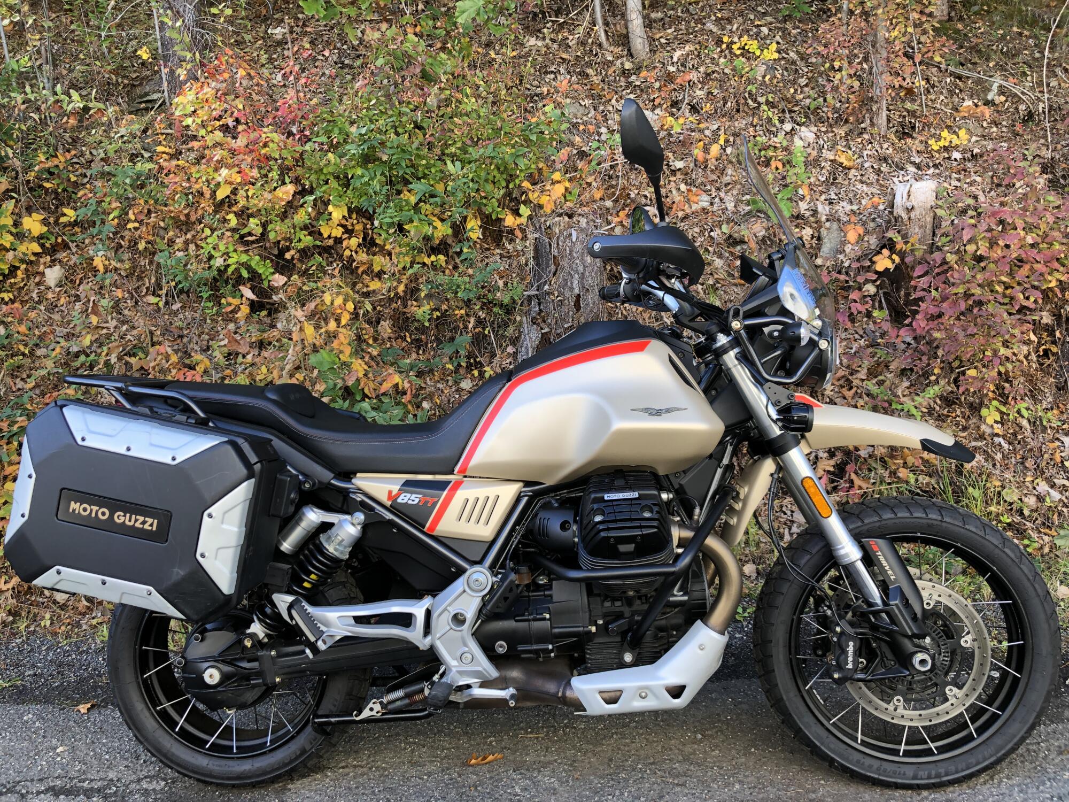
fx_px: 865
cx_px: 534
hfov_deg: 63.4
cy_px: 401
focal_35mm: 28
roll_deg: +3.9
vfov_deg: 49.7
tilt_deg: -4.8
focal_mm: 4
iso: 40
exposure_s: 1/120
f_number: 1.8
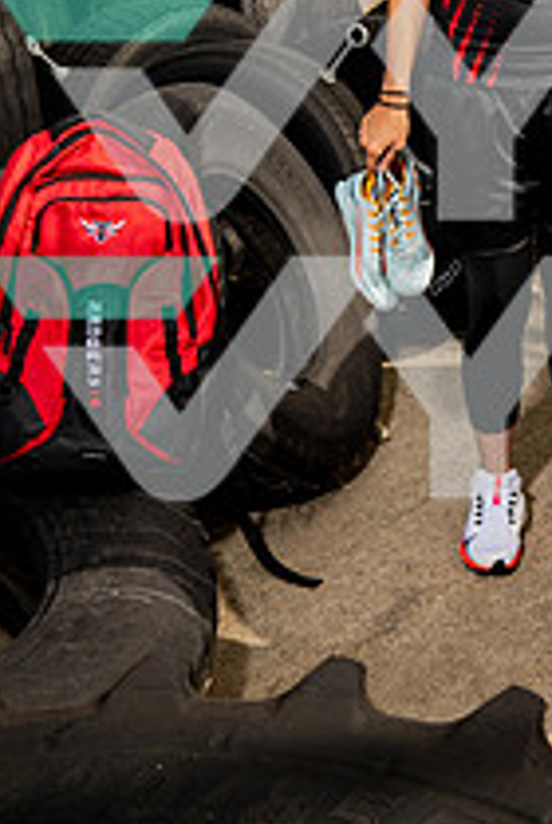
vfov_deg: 32.9
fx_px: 1330
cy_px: 103
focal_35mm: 58
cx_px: 572
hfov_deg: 22.4
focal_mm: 27
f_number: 5.6
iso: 100
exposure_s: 1/250
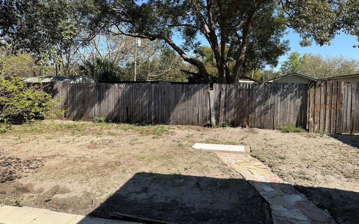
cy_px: 107
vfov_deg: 47.6
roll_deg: -2.0
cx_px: 177
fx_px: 254
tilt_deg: -4.0
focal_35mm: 26
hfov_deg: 70.4
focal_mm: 6.76
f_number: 1.78
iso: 80
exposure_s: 1/2801
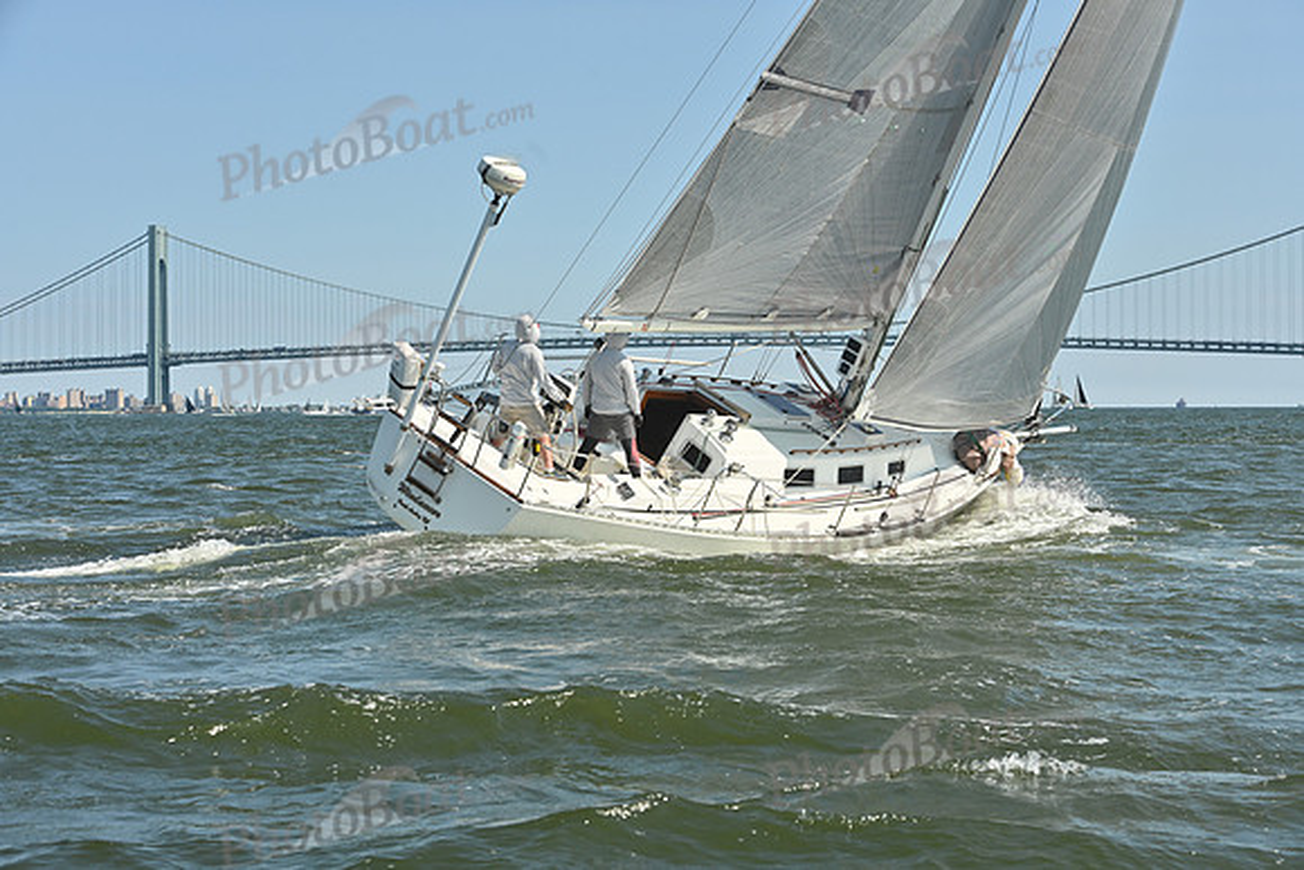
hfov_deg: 28.8
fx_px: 2536
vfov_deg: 19.5
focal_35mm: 70
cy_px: 435
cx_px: 652
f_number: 9
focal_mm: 70
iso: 320
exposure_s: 1/1250
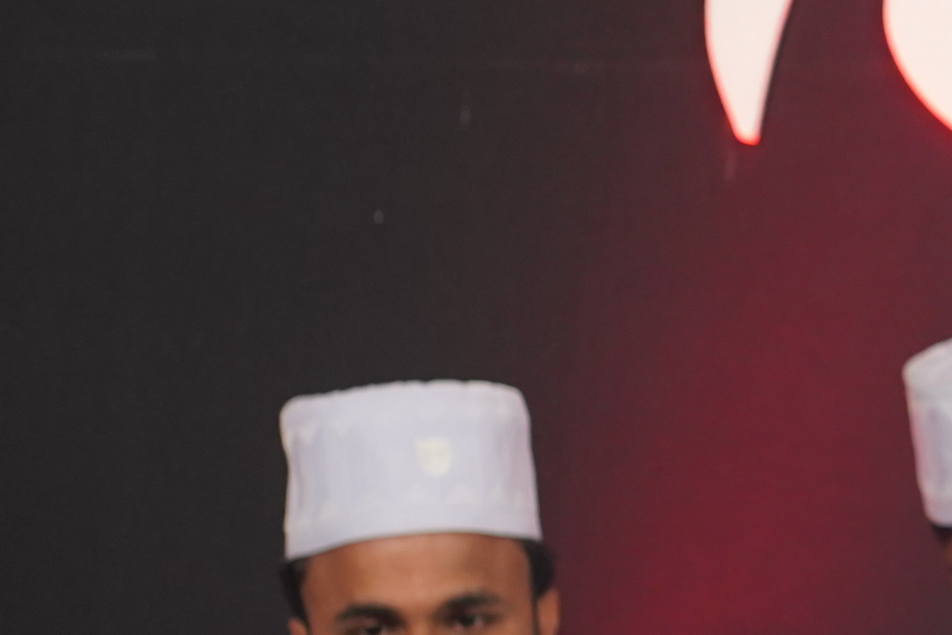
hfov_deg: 6.2
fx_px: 8674
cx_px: 1643
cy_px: -6
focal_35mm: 328
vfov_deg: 4.2
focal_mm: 85
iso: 1600
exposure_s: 1/160
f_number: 4
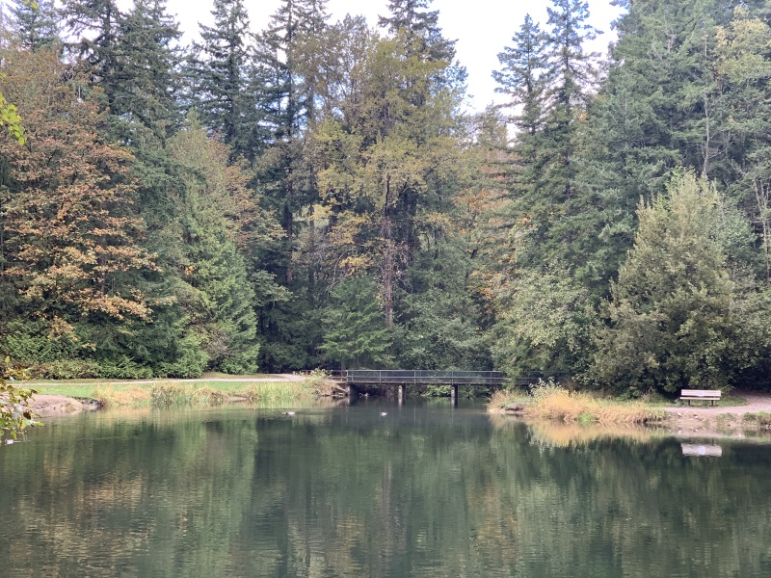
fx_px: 1158
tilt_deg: +5.1
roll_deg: -0.4
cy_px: 289
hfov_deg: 36.8
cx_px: 386
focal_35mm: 52
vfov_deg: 28.0
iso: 50
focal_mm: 6
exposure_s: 1/122
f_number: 2.4
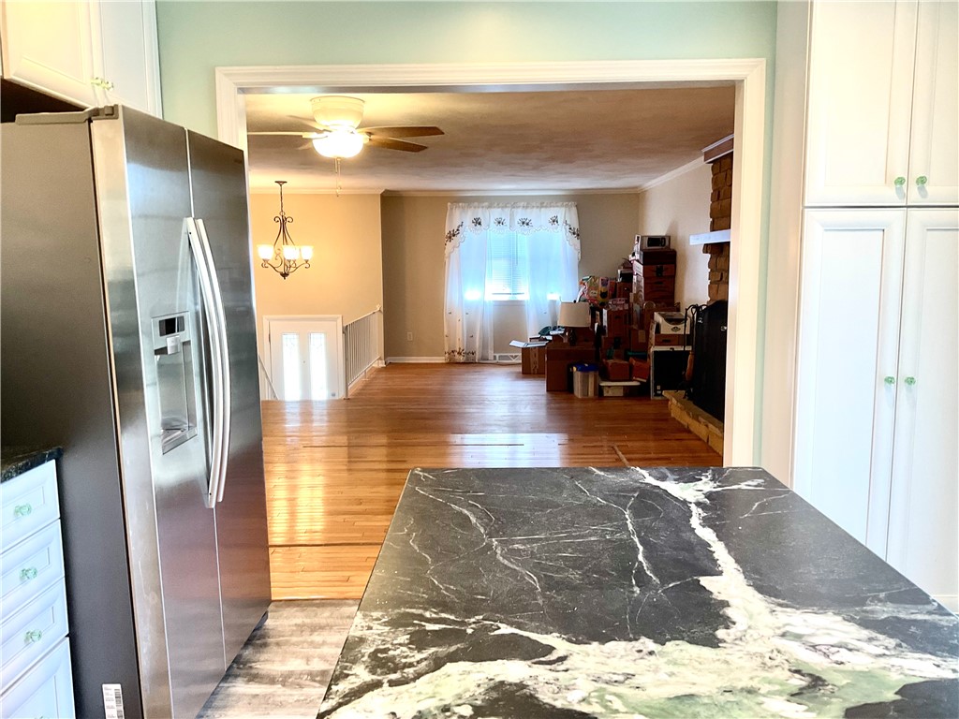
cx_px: 480
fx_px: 803
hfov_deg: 61.7
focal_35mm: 29
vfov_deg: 48.2
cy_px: 360
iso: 64
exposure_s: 1/60
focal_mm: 3
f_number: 1.8
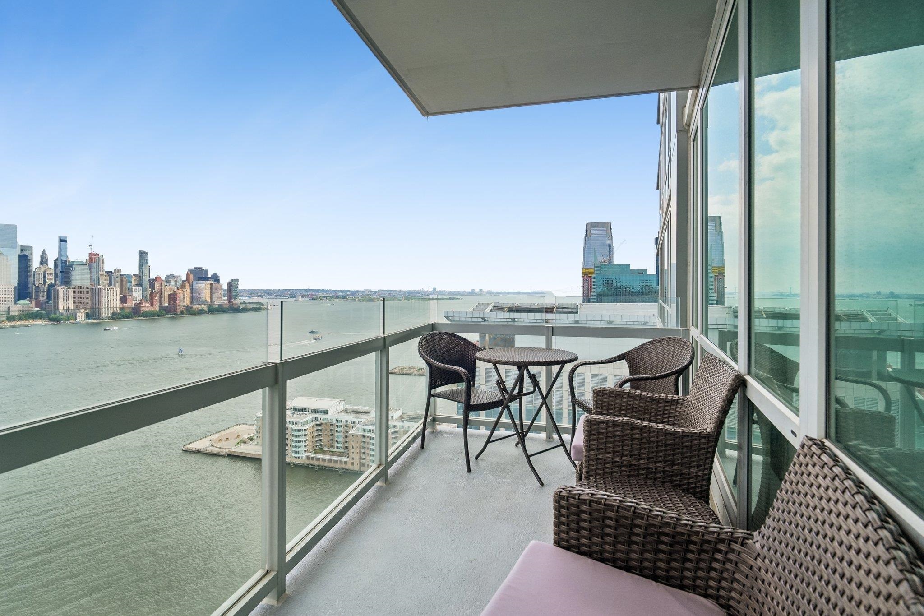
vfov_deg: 73.7
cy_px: 308
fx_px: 411
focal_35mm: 16
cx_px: 462
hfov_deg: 96.7
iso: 400
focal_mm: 16
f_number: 8
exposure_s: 1/640
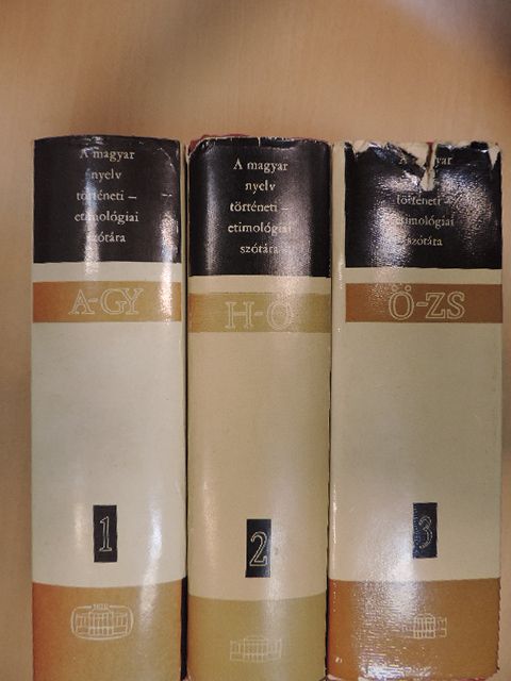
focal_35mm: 24
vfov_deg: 71.6
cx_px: 256
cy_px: 340
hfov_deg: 56.8
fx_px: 472
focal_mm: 4.3
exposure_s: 1/30
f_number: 3
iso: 200
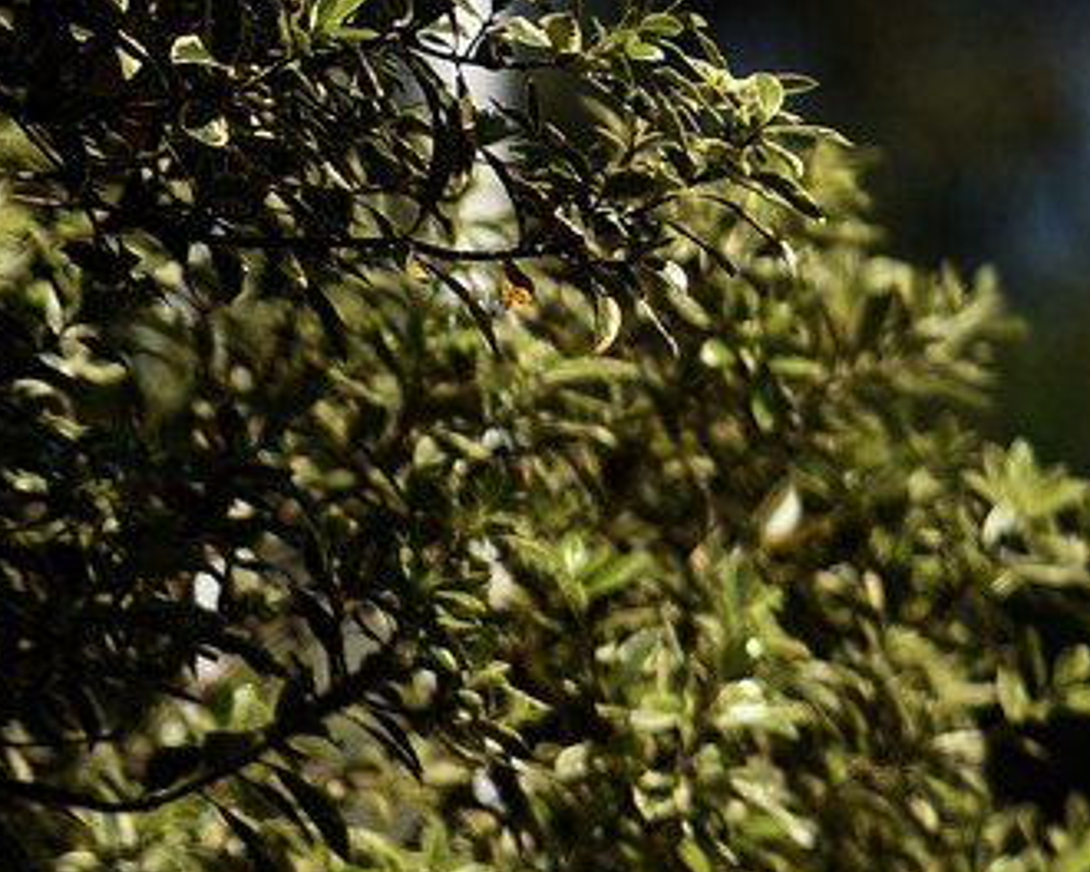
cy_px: 360
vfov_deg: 1.4
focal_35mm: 1091
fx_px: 35195
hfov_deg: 1.8
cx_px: 2884
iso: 64
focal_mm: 200
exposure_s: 1/1000
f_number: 3.2
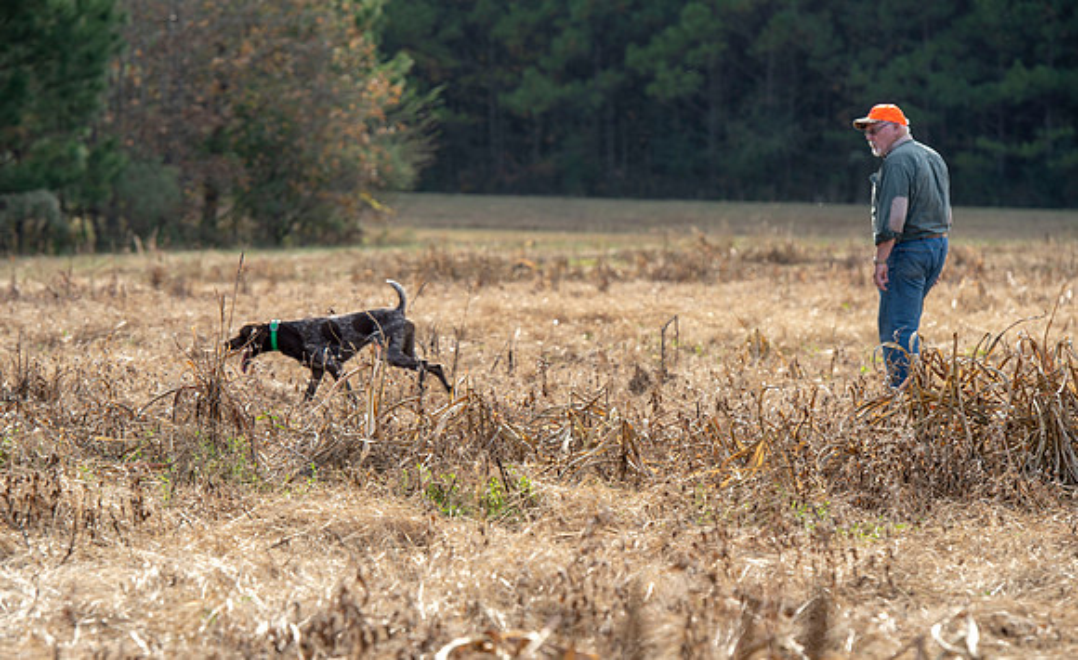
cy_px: 358
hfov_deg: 10.8
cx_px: 532
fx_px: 5683
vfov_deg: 6.6
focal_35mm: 195
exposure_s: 1/250
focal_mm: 160
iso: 125
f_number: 5.6
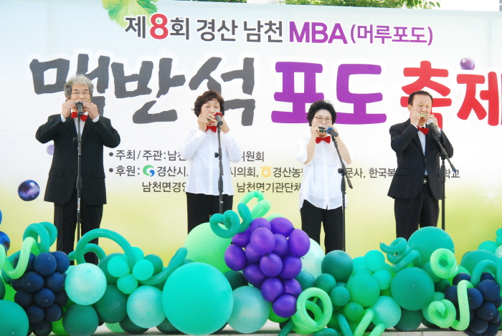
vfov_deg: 17.6
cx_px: 251
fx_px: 1089
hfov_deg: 26.0
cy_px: 168
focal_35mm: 78
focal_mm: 52
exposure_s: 1/320
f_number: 10
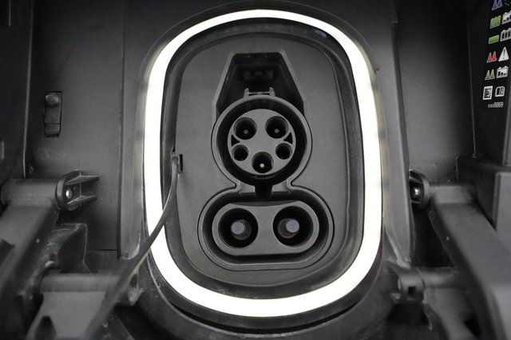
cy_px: 170
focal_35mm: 25
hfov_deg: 71.5
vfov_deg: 51.2
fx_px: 355
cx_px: 256
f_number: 4.5
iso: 16000
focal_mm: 25
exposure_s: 1/125
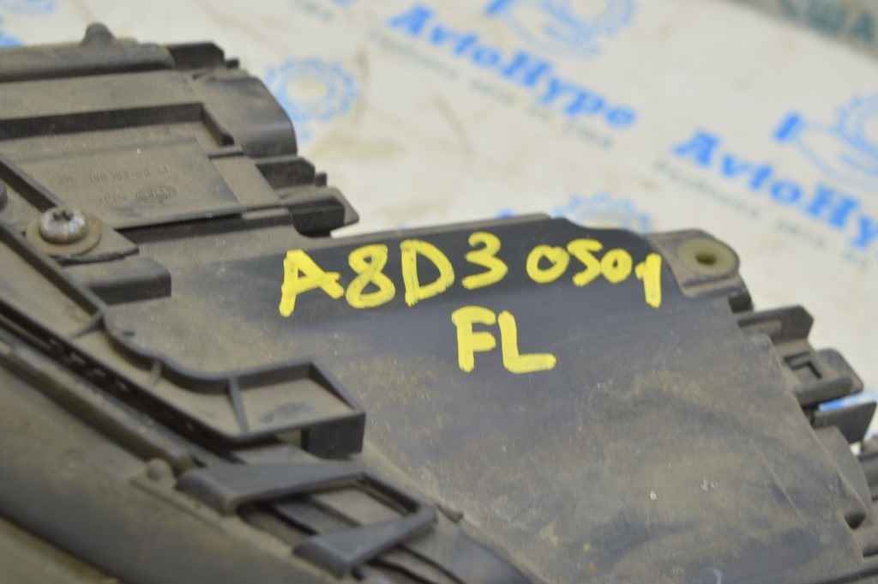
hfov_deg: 33.4
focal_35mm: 60
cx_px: 439
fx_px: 1462
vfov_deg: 22.6
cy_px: 292
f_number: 5.6
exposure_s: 1/20
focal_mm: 40
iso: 400
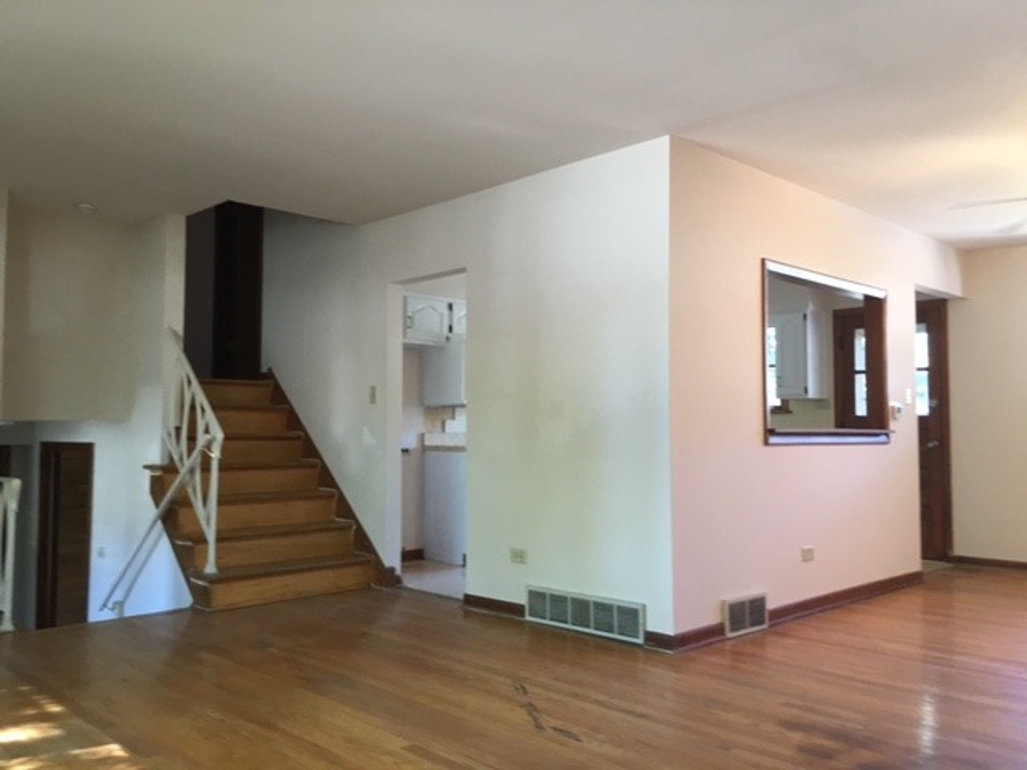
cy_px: 385
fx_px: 860
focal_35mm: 29
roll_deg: -0.3
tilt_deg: +2.2
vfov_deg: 48.2
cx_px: 514
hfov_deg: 61.7
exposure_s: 1/30
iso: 100
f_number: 2.2
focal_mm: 4.15
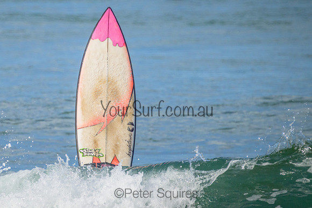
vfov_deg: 1.2
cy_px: 54
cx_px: 81
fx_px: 10247
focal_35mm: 1182
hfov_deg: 1.7
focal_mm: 800
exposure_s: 1/1250
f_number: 11
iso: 1600
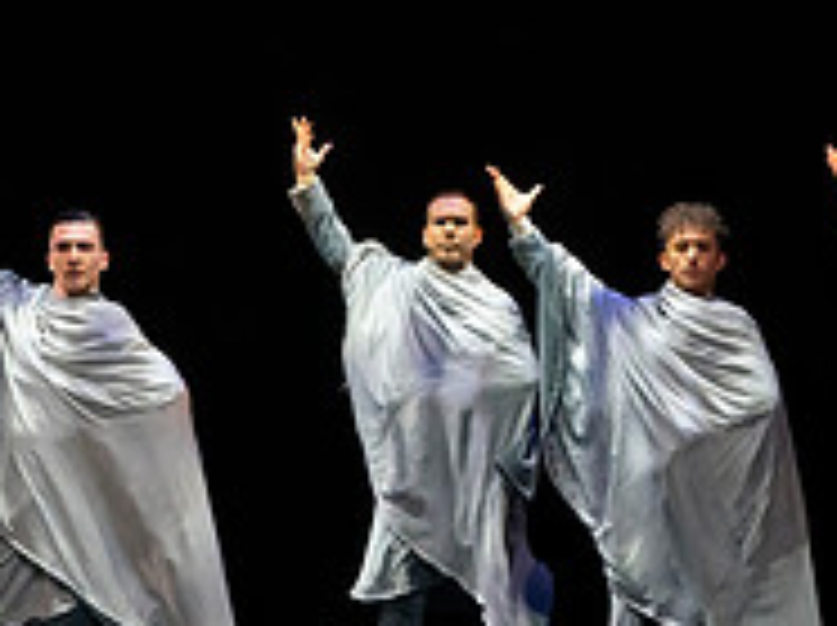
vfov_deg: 3.0
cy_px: 273
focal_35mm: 495
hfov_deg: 4.0
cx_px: 228
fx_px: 11953
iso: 10000
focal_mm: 137
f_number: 8
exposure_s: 1/400
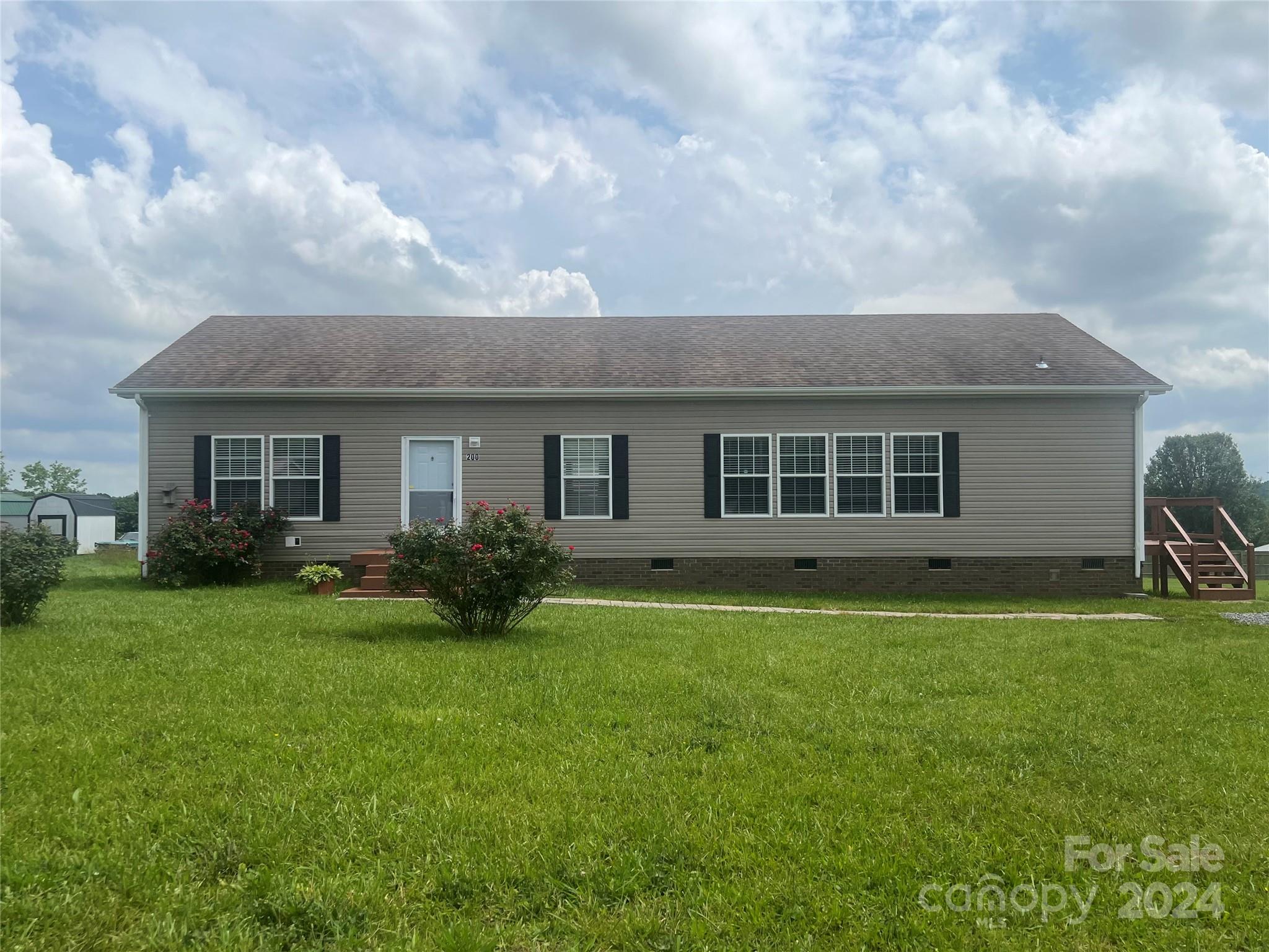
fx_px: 953
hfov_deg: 67.3
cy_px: 476
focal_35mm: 26
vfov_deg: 53.1
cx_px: 634
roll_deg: +2.2
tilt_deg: +2.4
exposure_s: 1/6993
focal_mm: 5.7
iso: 50
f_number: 1.5
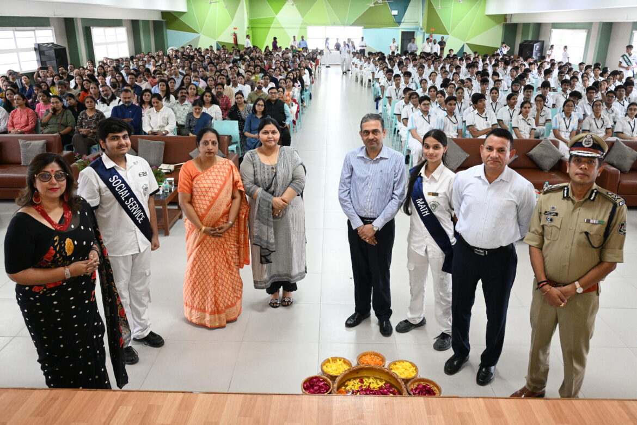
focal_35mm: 30
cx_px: 318
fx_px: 531
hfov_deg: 61.9
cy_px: 212
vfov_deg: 43.6
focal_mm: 20
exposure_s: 1/125
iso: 2500
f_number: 3.8
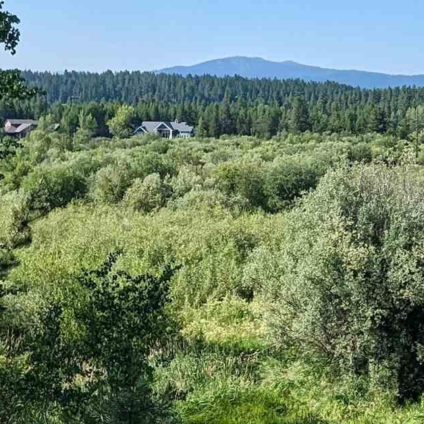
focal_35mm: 69
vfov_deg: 25.0
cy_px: 226
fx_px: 956
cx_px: 344
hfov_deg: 24.6
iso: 53
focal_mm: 2.35
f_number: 2.2
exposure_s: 1/1214
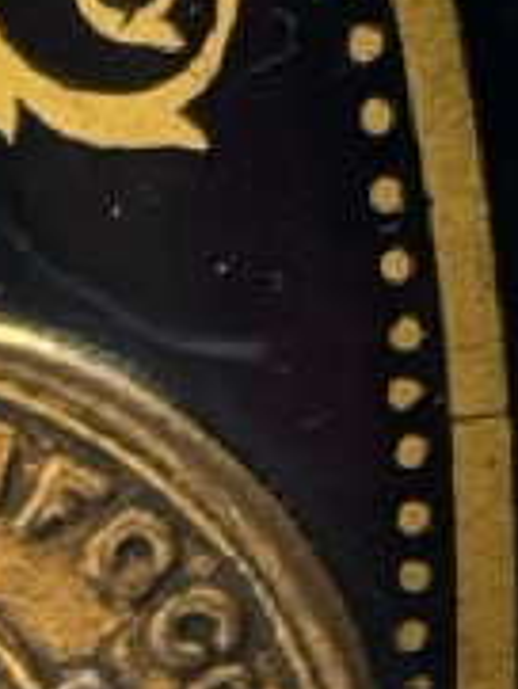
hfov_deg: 4.3
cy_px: 434
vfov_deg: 5.8
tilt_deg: -17.1
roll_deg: +2.1
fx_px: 6756
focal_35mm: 339
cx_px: -602
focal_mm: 6.76
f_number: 1.78
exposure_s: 1/121
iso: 50
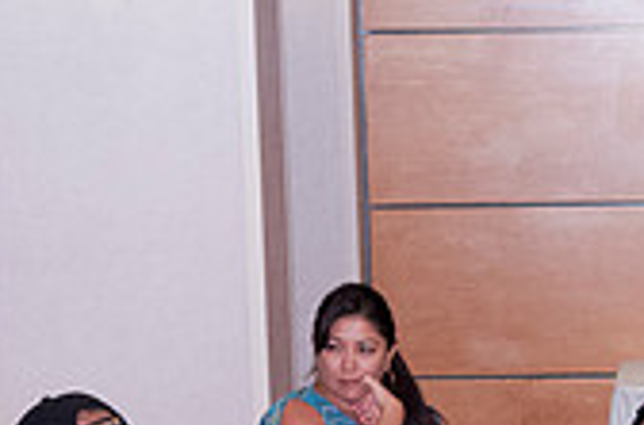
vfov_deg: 6.8
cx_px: 790
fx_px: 3514
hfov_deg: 10.3
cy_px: 706
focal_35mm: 197
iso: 1250
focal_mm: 38
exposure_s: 1/100
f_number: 4
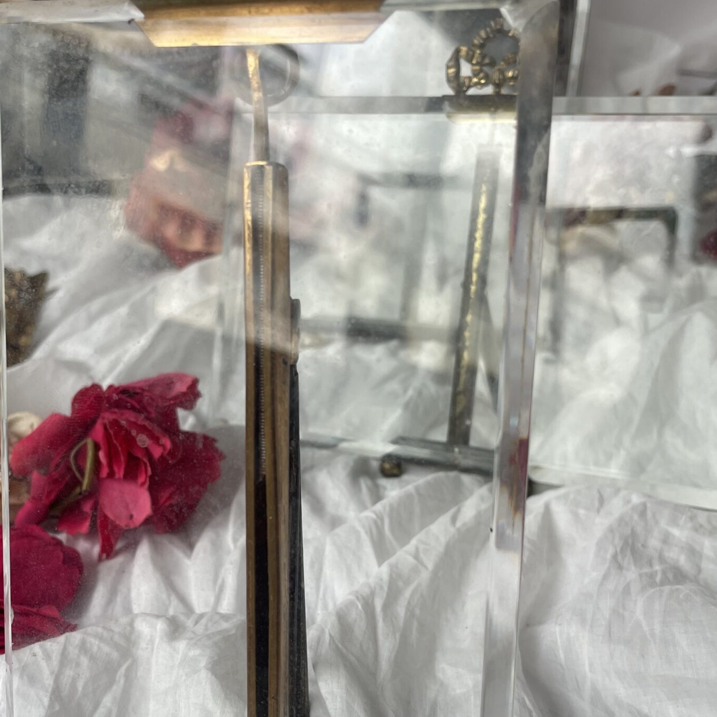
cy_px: 438
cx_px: 274
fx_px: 1008
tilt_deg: -25.5
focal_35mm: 43
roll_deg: +2.1
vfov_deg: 39.0
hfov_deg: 38.9
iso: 32
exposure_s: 1/241
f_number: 1.6
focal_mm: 4.2
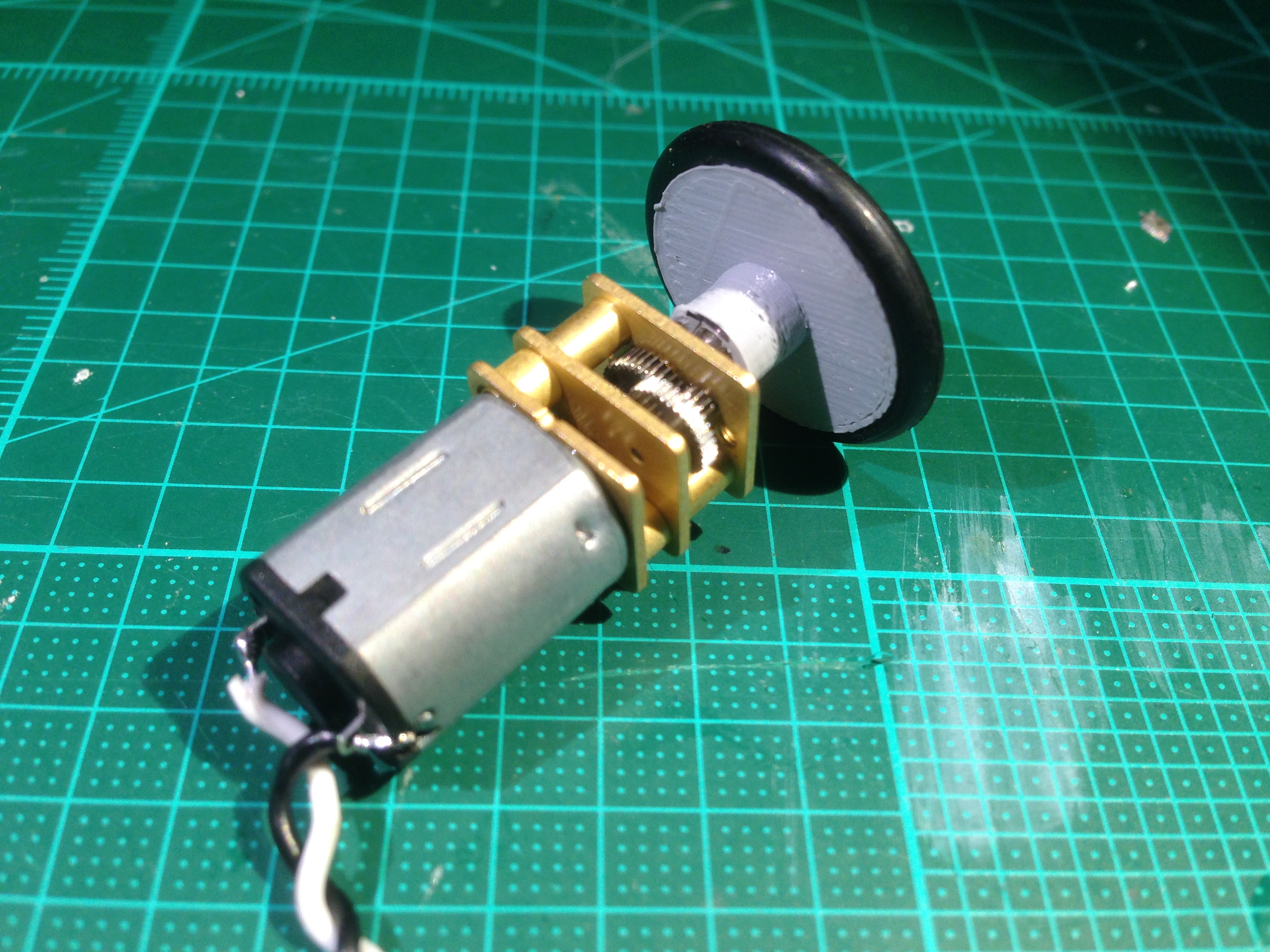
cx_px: 635
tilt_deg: -48.0
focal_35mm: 33
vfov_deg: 42.9
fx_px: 1211
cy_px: 476
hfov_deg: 55.4
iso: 80
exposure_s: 1/120
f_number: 2.4
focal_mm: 4.12
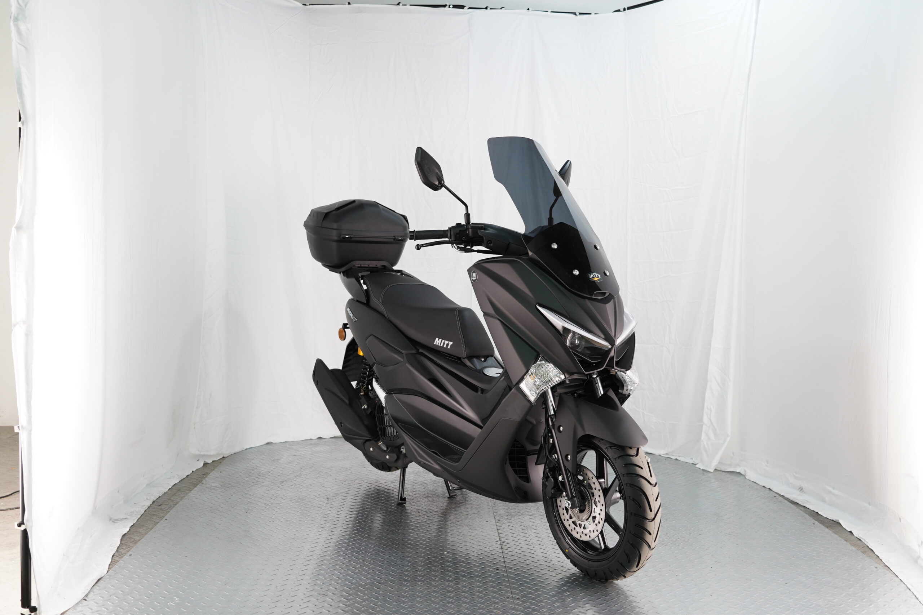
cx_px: 462
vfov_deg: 36.9
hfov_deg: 53.1
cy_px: 308
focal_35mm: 36
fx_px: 923
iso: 1000
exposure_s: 1/60
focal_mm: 36
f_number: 5
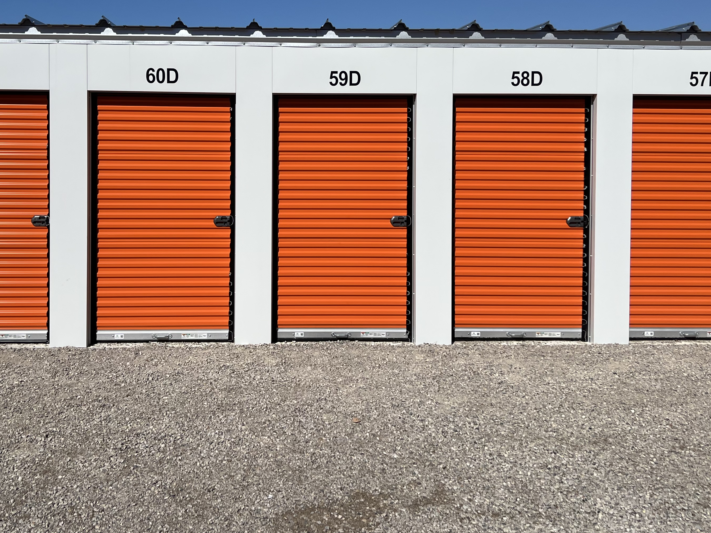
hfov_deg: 47.7
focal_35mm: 39
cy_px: 161
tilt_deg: -1.5
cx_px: 295
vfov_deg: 36.3
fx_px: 801
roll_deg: -0.4
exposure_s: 1/10309
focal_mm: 5.7
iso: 50
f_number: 1.5
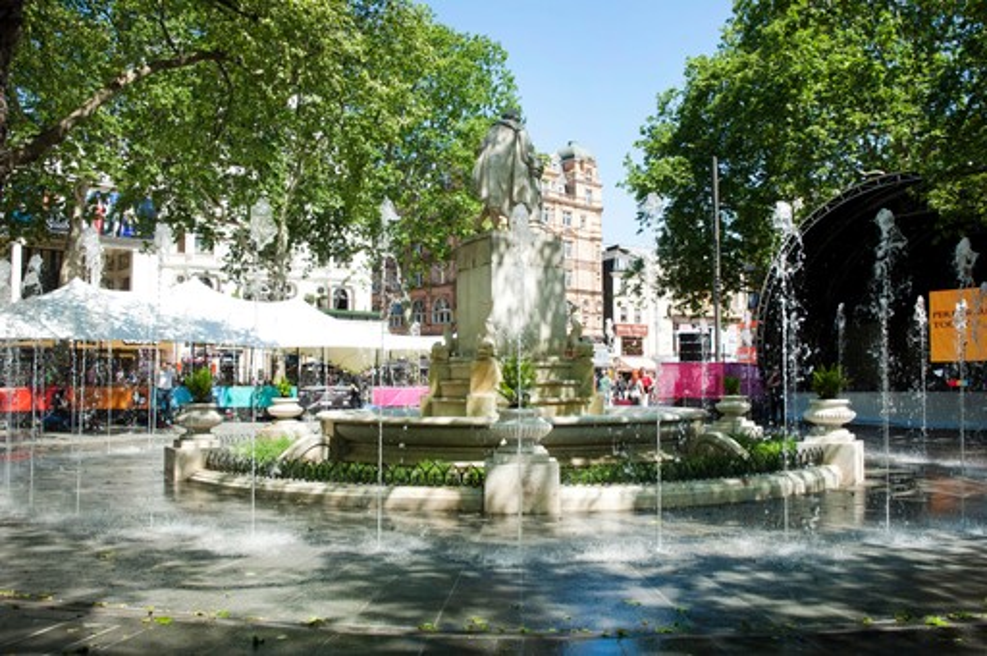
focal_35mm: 33
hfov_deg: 57.3
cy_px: 328
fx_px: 904
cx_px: 494
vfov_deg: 39.9
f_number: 8
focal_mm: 22
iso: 200
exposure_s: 1/250
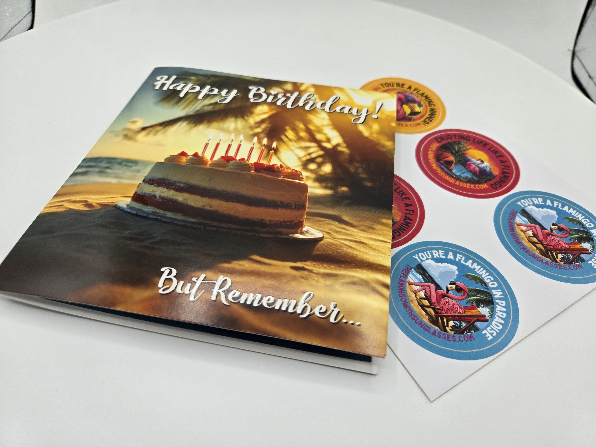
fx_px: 396
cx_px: 298
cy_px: 224
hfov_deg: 73.9
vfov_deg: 58.9
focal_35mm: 23
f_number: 1.8
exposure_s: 1/2921
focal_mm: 5.4
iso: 64
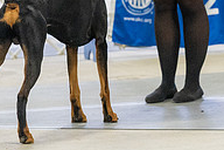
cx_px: 83
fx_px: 2103
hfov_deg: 6.1
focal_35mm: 338
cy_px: -56
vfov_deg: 4.1
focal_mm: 112
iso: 6400
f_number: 3.5
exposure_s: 1/320
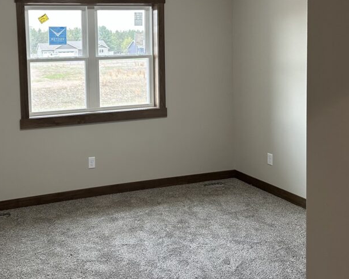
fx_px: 423
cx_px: 97
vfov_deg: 35.9
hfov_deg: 43.7
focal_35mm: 41
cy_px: 78
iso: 125
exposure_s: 1/60
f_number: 1.78
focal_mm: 6.86
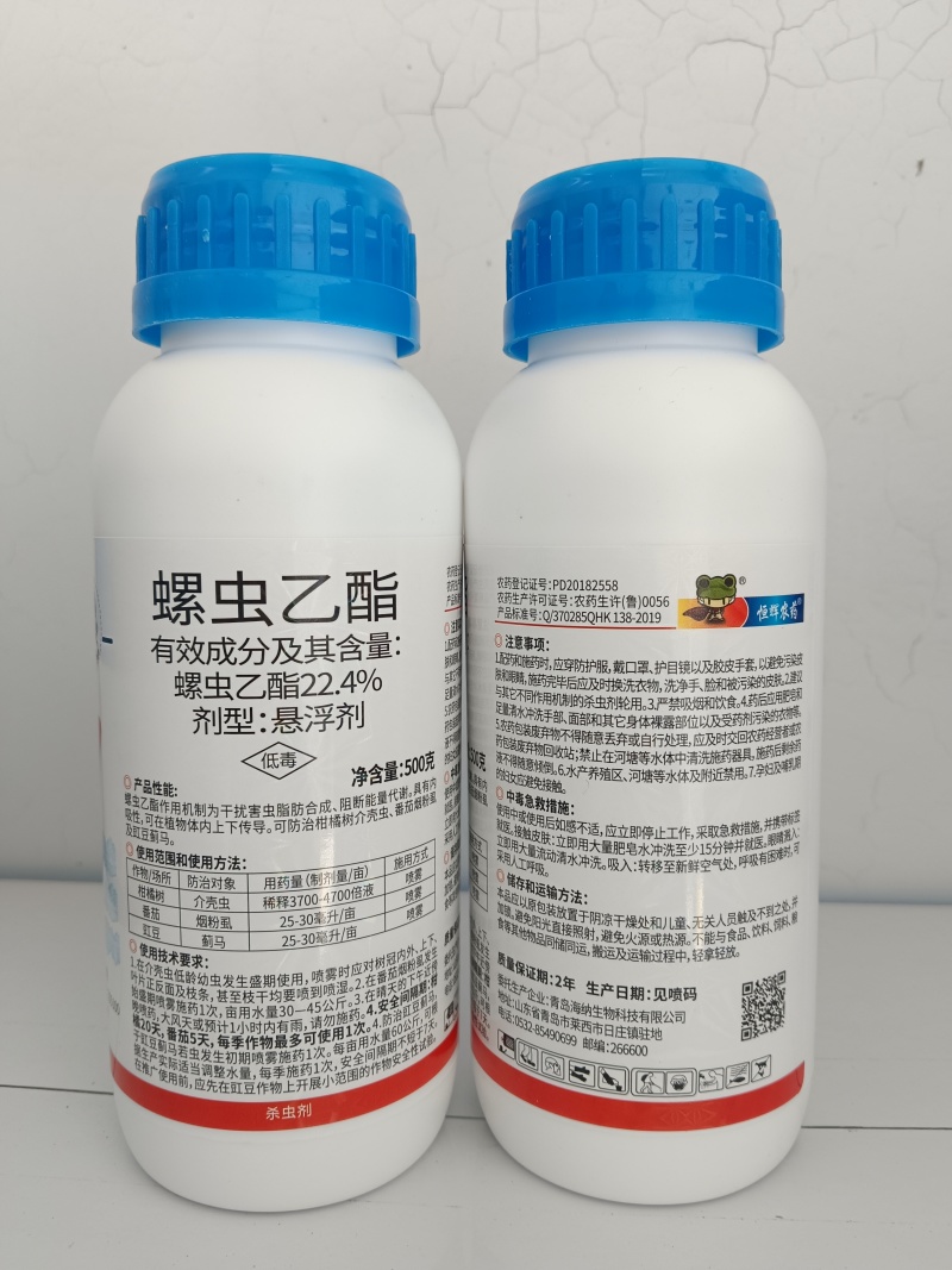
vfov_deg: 67.3
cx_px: 476
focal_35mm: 26
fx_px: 954
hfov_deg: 53.1
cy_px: 635
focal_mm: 4.05
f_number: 1.8
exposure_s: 1/50
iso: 315
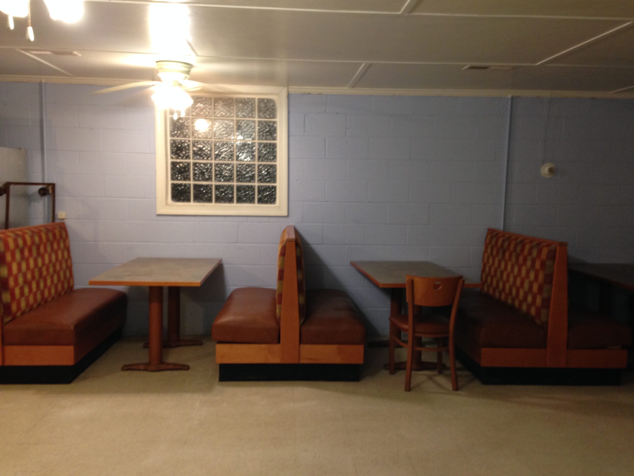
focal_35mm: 33
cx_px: 317
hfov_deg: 55.4
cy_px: 238
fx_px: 604
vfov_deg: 42.9
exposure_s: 1/20
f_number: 2.4
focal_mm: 4.12
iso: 160
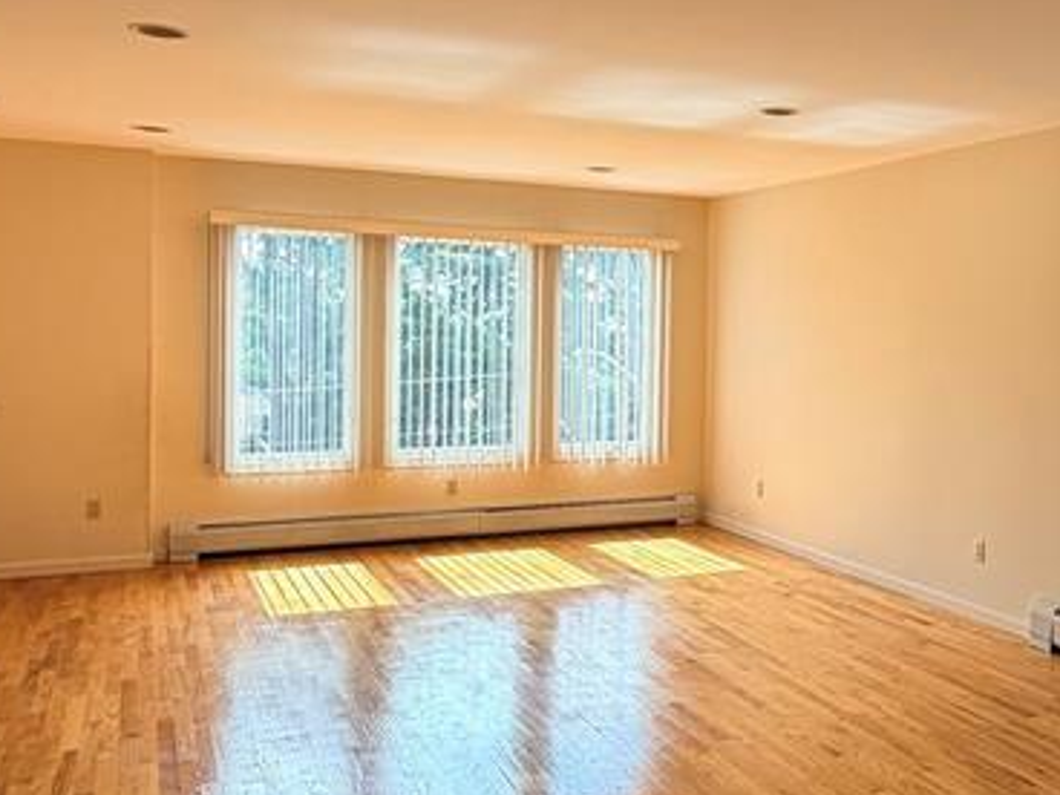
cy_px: 349
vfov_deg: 36.8
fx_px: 1194
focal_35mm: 39
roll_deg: -1.0
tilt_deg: -0.8
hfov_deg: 45.6
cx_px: 835
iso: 50
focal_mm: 2.22
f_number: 2.2
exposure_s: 1/121
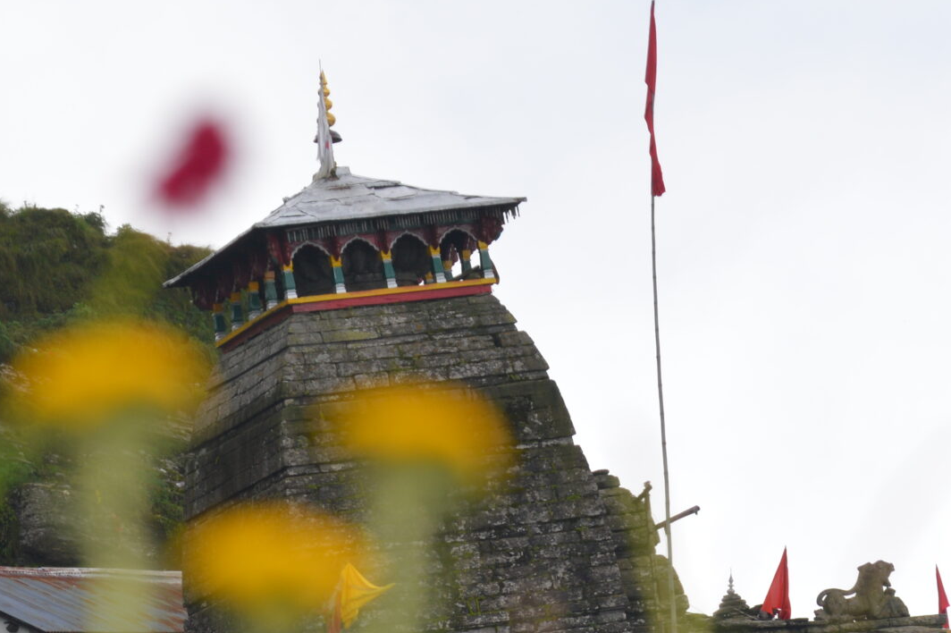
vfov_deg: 3.7
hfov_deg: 5.6
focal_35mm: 368
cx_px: 195
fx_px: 9715
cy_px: 328
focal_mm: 102
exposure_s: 1/200
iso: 100
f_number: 10
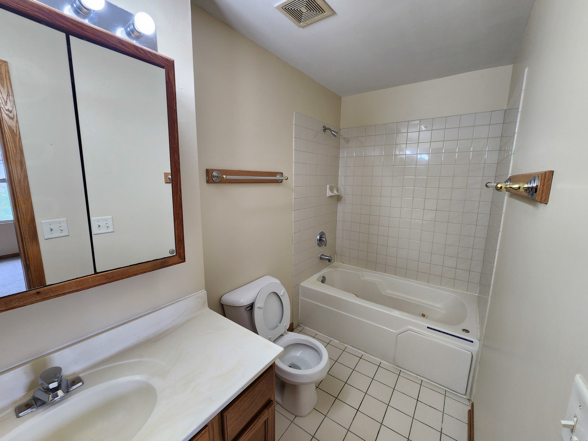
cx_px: 294
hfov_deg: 106.2
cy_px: 220
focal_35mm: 13
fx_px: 221
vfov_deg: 89.9
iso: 100
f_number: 2.2
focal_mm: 2.2
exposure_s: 1/60
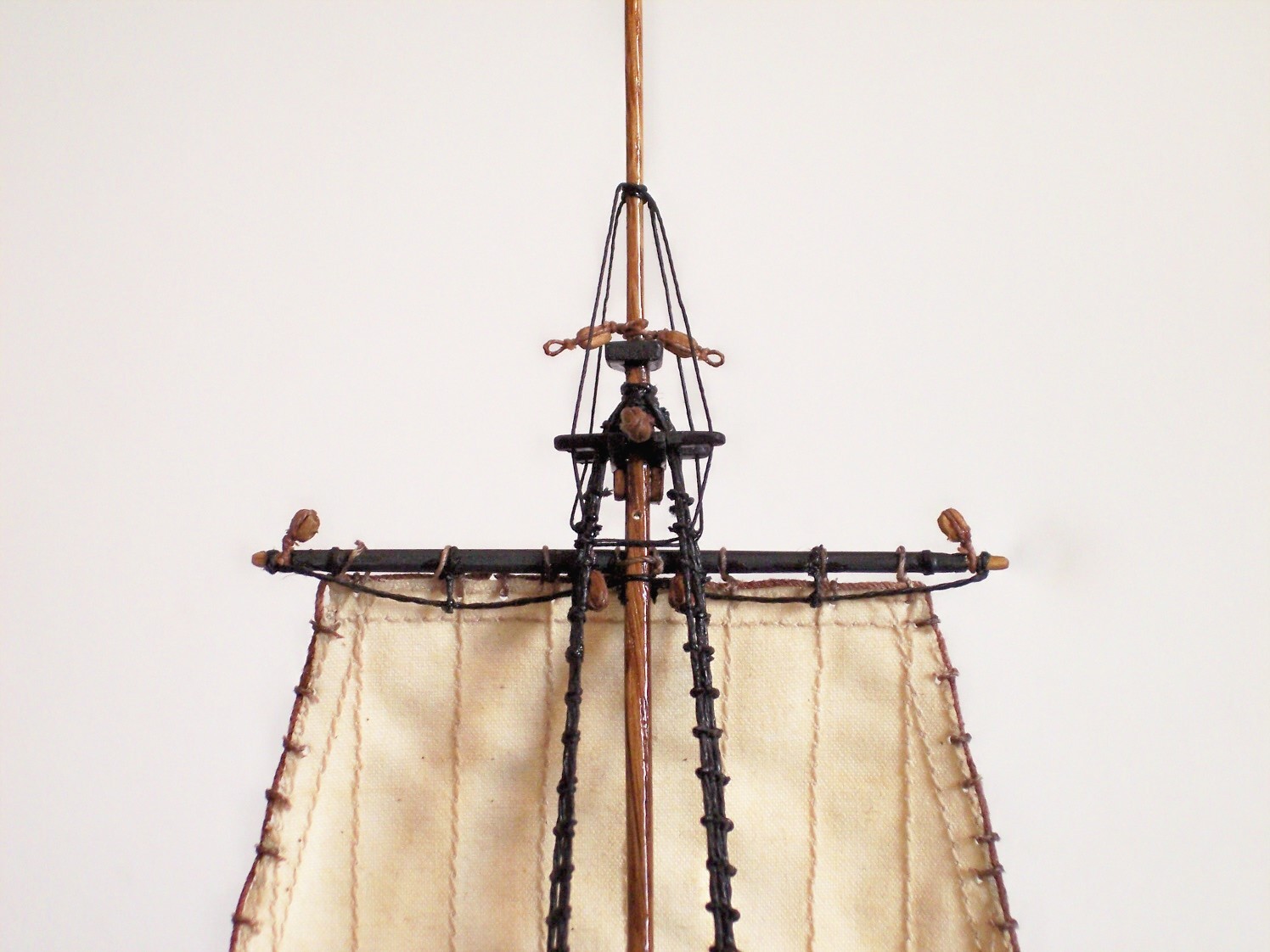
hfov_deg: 16.8
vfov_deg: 12.7
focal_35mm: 117
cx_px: 635
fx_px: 4293
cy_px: 476
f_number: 4.8
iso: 200
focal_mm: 24
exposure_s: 1/60
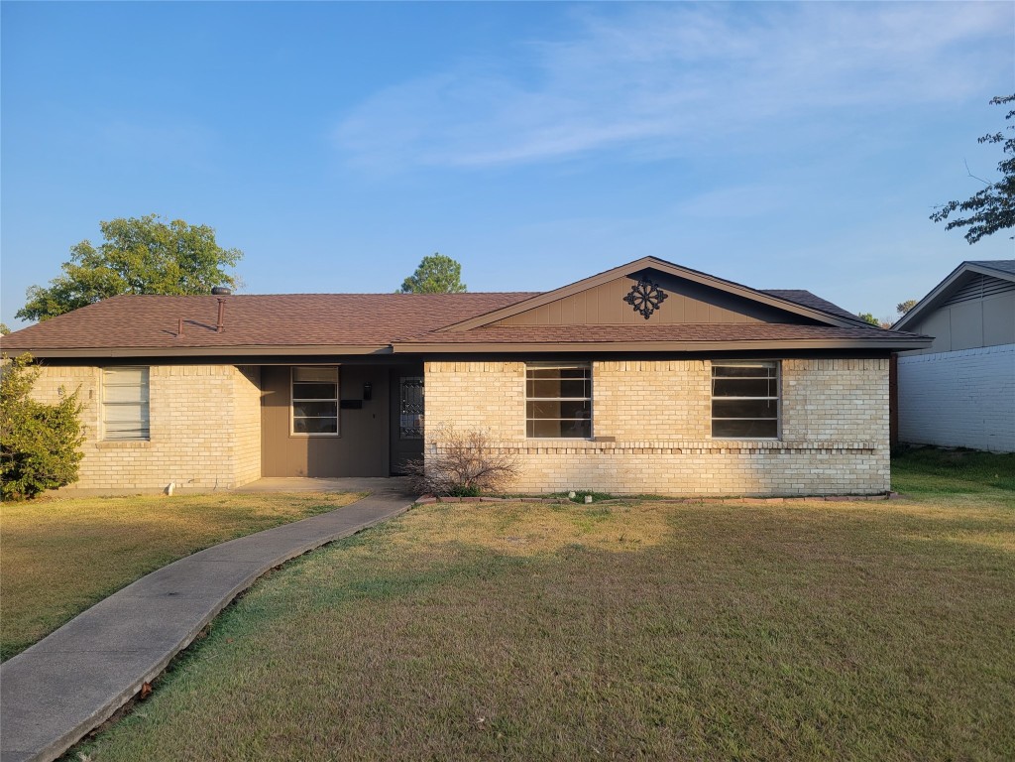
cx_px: 508
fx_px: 762
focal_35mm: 26
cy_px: 381
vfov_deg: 53.1
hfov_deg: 67.3
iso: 40
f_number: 1.8
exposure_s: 1/1108
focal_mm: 5.4
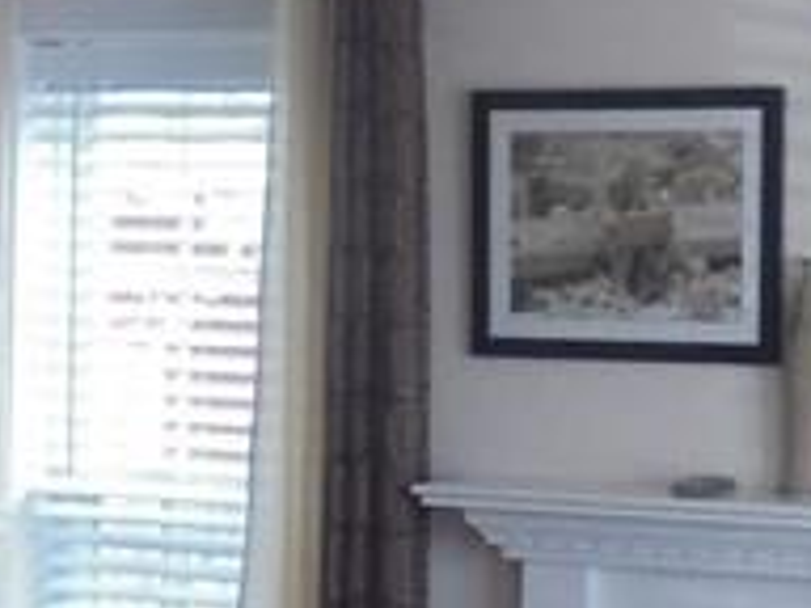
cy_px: 481
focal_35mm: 139
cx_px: 262
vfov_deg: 10.6
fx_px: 3257
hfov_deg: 14.2
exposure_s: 1/30
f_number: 3.5
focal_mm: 4.6
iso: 200
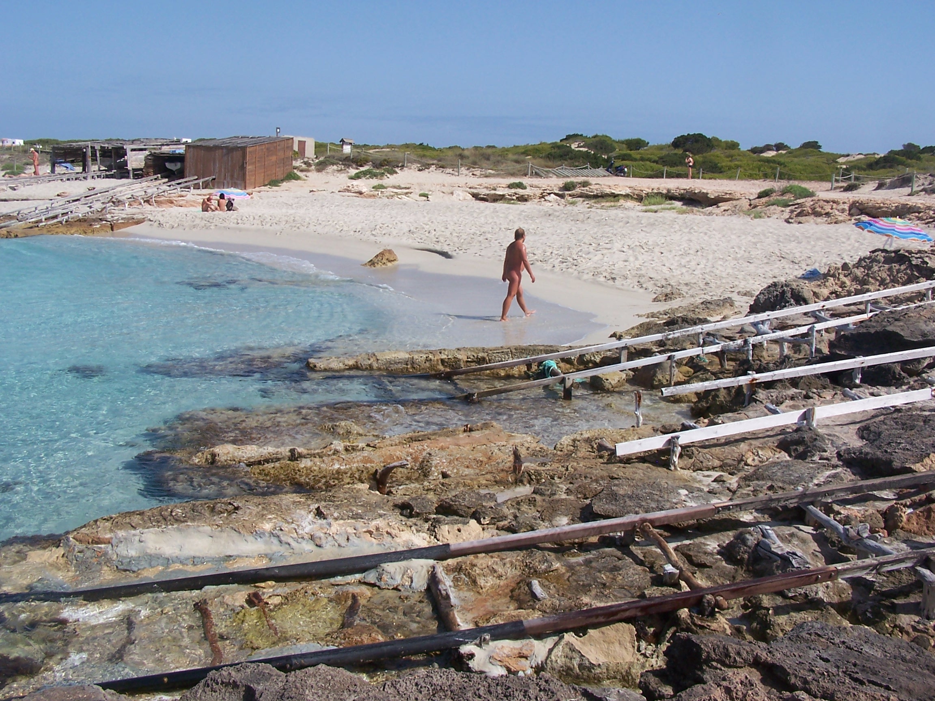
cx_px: 468
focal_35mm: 38
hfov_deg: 49.0
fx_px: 1026
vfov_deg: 37.7
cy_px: 350
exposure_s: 1/500
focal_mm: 6.3
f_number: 5.6
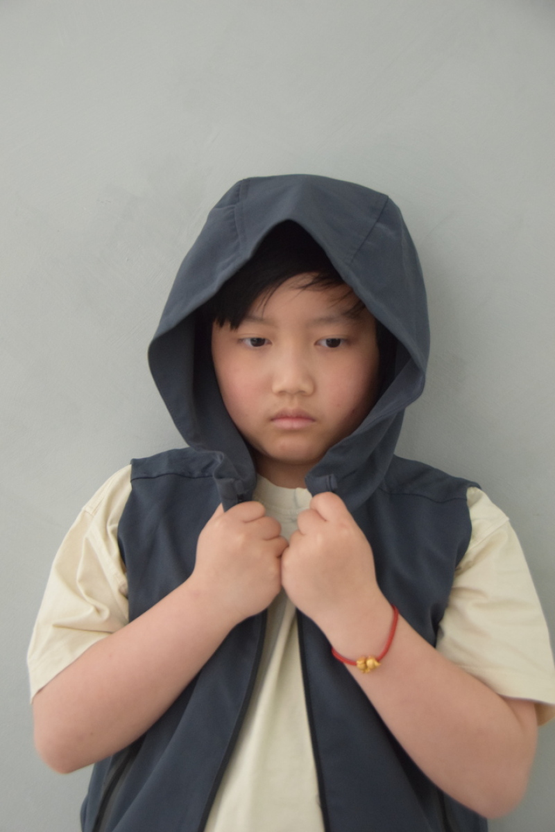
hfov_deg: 23.8
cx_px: 278
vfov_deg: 35.1
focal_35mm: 57
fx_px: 1318
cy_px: 416
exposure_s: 1/60
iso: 2200
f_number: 4.2
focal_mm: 38
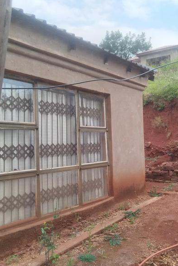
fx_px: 274
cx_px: 108
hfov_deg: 35.8
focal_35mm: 37
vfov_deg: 51.9
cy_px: 133
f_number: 1.9
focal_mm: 4.95
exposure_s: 1/386
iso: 100
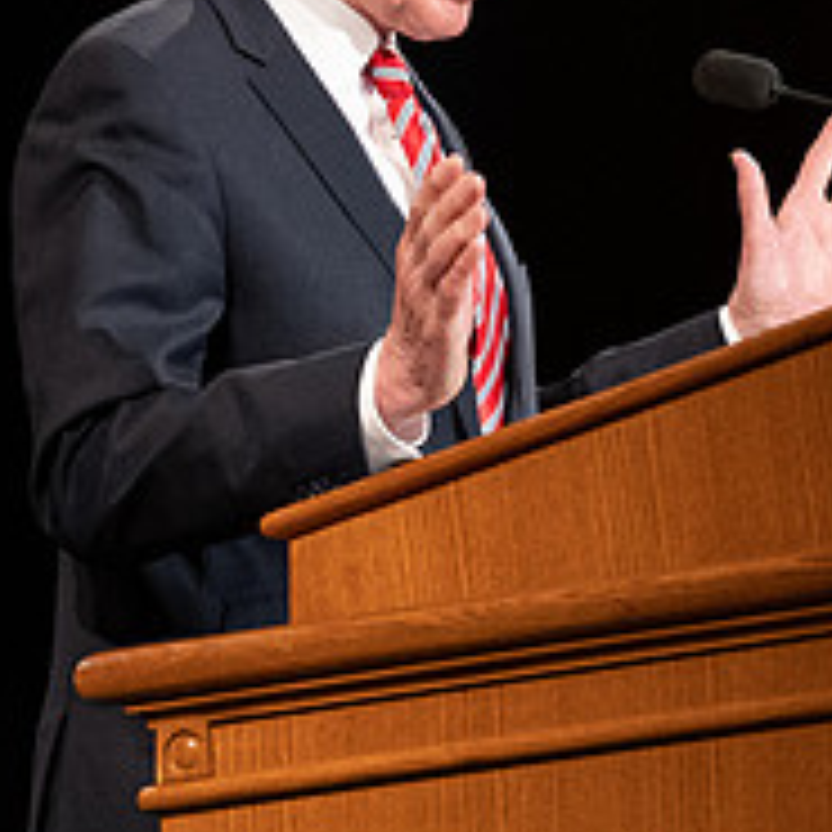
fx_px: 30347
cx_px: 1420
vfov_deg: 1.6
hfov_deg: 1.6
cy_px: 297
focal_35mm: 1116
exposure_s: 1/200
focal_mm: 180
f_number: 3.2
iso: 1600
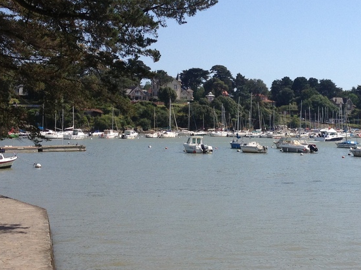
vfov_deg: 19.4
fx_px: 792
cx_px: 290
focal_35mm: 76
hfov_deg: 25.2
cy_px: 123
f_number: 2.4
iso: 50
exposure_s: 1/2208
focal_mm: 4.28
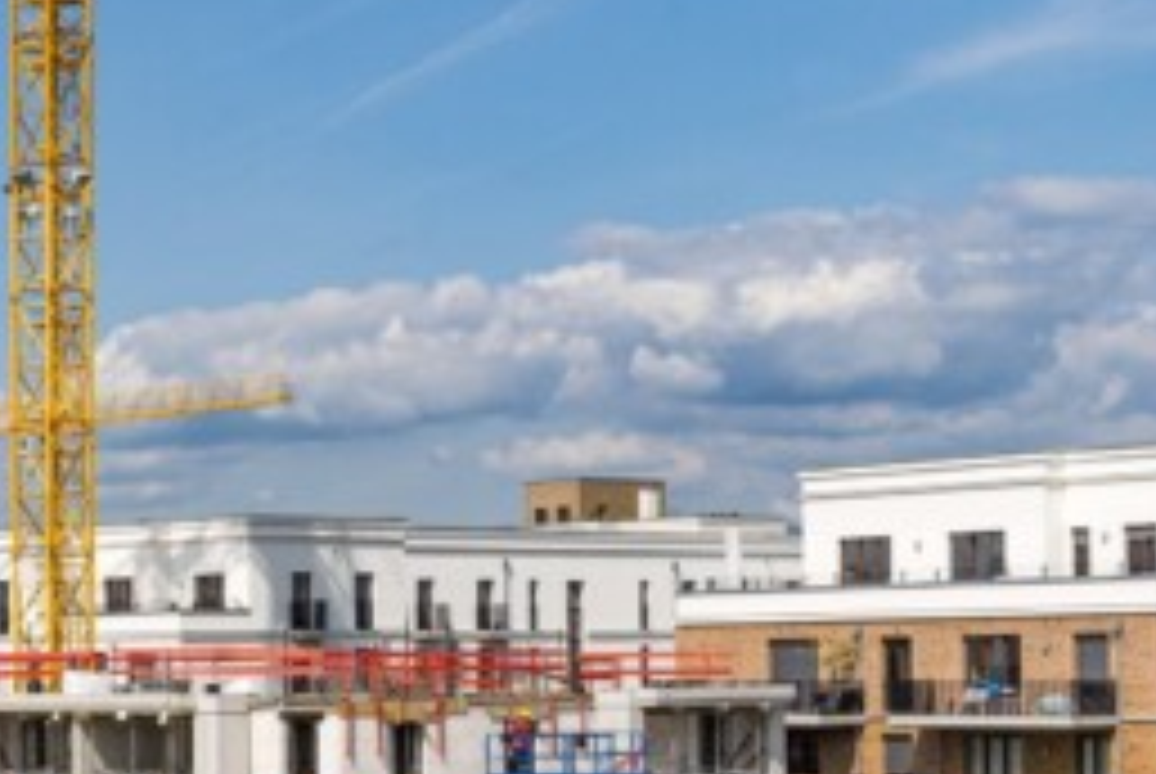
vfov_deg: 15.7
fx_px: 2797
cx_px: -261
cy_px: 506
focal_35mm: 87
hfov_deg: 21.5
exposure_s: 1/320
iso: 100
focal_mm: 35
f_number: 10
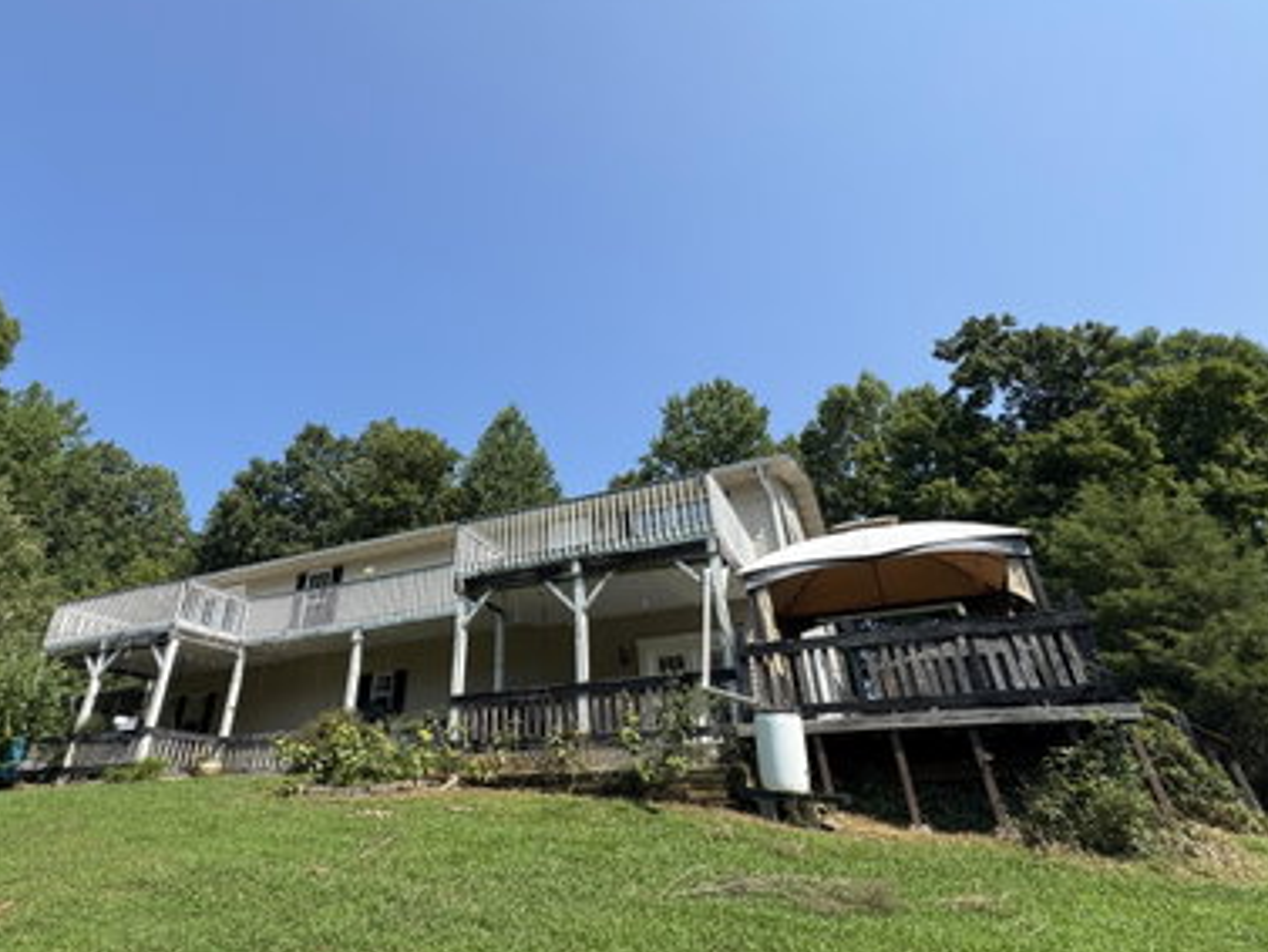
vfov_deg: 68.4
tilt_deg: +31.8
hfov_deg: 84.0
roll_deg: +0.2
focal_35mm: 19
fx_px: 696
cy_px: 407
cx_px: 531
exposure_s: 1/1789
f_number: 2.2
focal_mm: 2.22
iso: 50
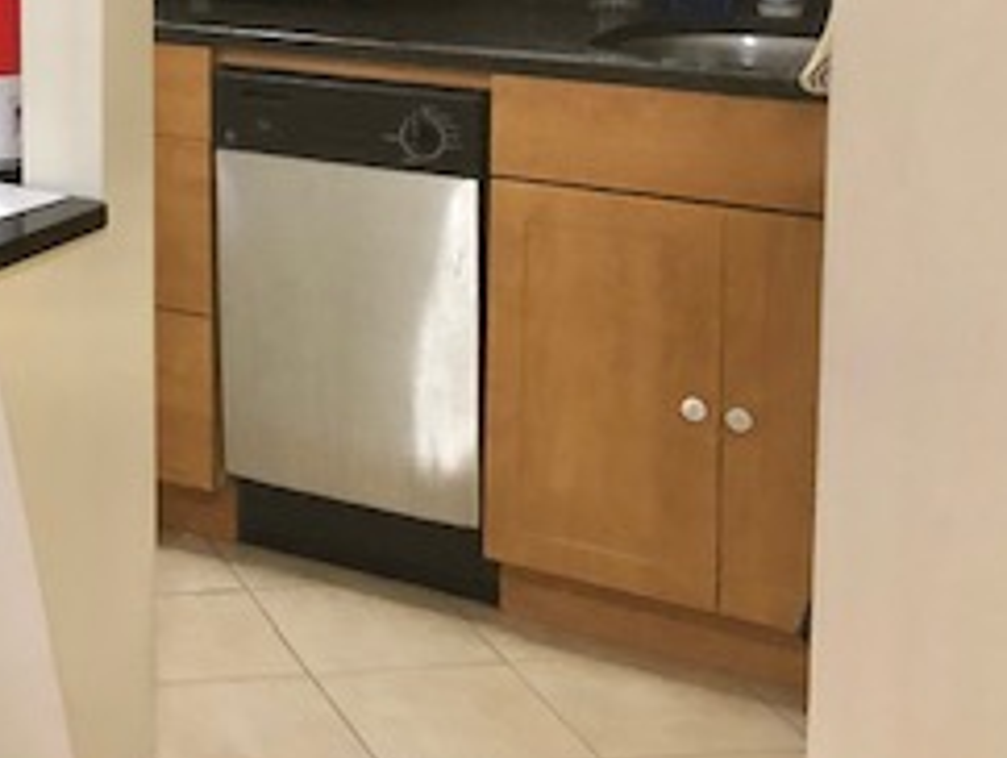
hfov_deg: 23.5
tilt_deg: -7.5
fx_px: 2155
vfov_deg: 19.2
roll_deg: +1.2
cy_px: -46
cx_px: -270
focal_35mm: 74
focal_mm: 3.99
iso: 80
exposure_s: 1/5
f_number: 1.8
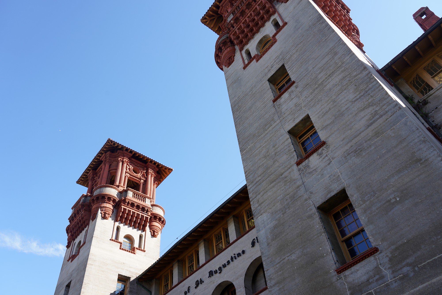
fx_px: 344
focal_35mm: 28
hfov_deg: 65.5
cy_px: 148
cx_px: 221
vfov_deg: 46.4
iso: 100
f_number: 8
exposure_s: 1/100
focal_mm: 28
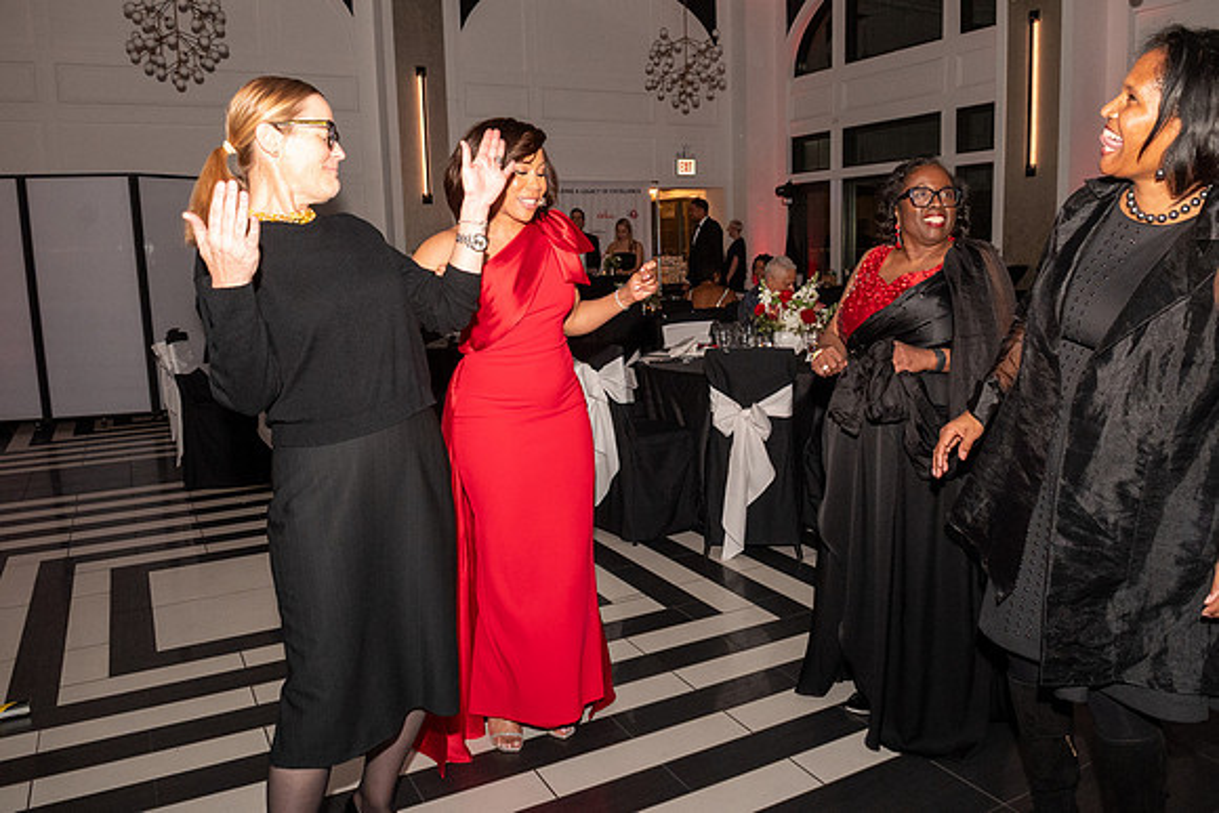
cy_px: 406
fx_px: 914
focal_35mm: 27
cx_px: 610
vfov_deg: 48.0
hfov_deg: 67.4
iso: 2500
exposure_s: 1/125
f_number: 6.3
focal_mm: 18
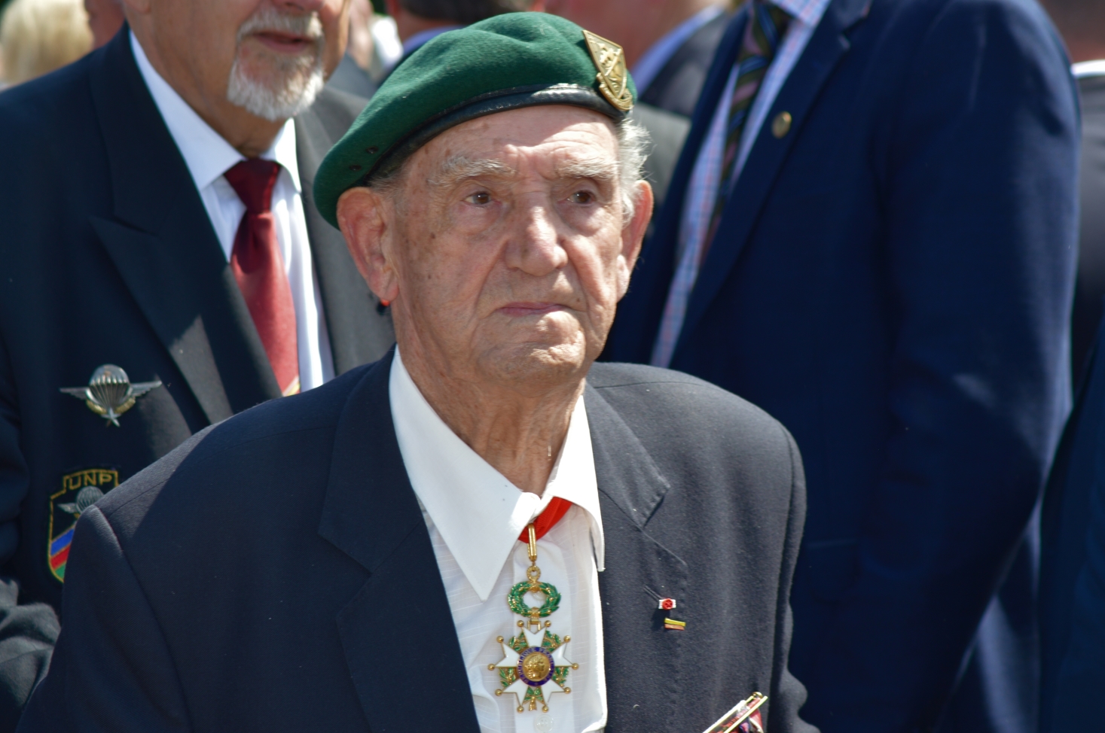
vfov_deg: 10.7
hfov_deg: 16.1
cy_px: 366
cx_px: 552
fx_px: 3908
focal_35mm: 128
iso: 100
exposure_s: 1/200
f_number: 7.1
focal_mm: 85
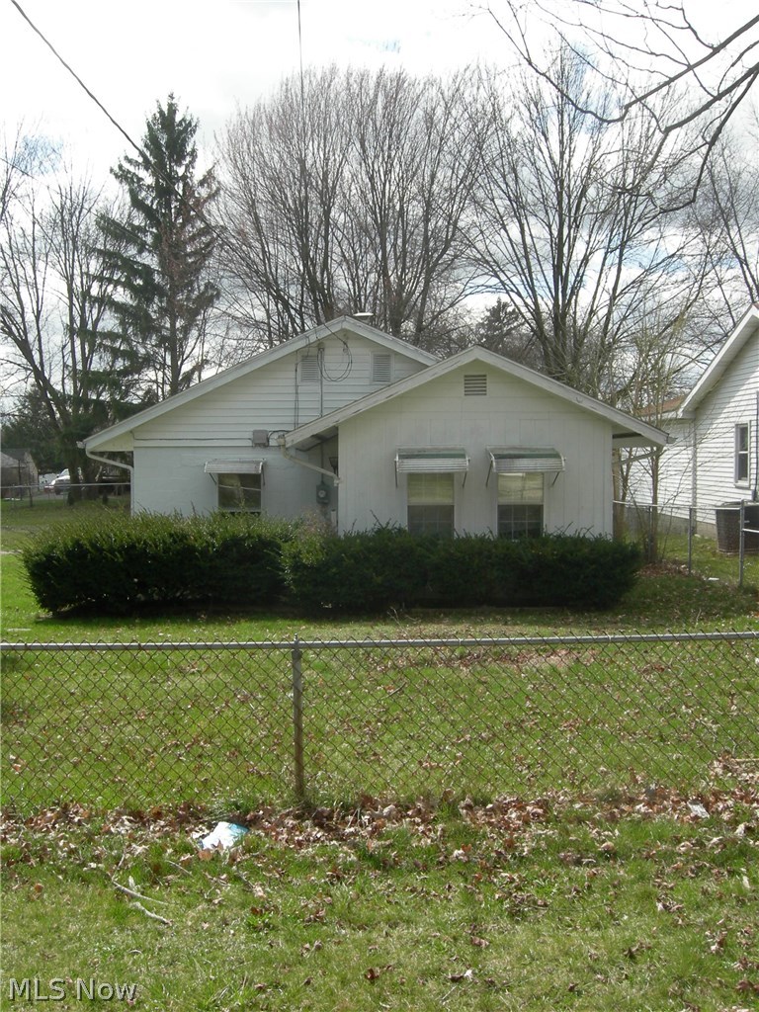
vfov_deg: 51.4
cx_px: 380
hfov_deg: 39.7
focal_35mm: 36
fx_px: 1052
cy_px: 506
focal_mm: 7.5
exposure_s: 1/183
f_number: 6
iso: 64
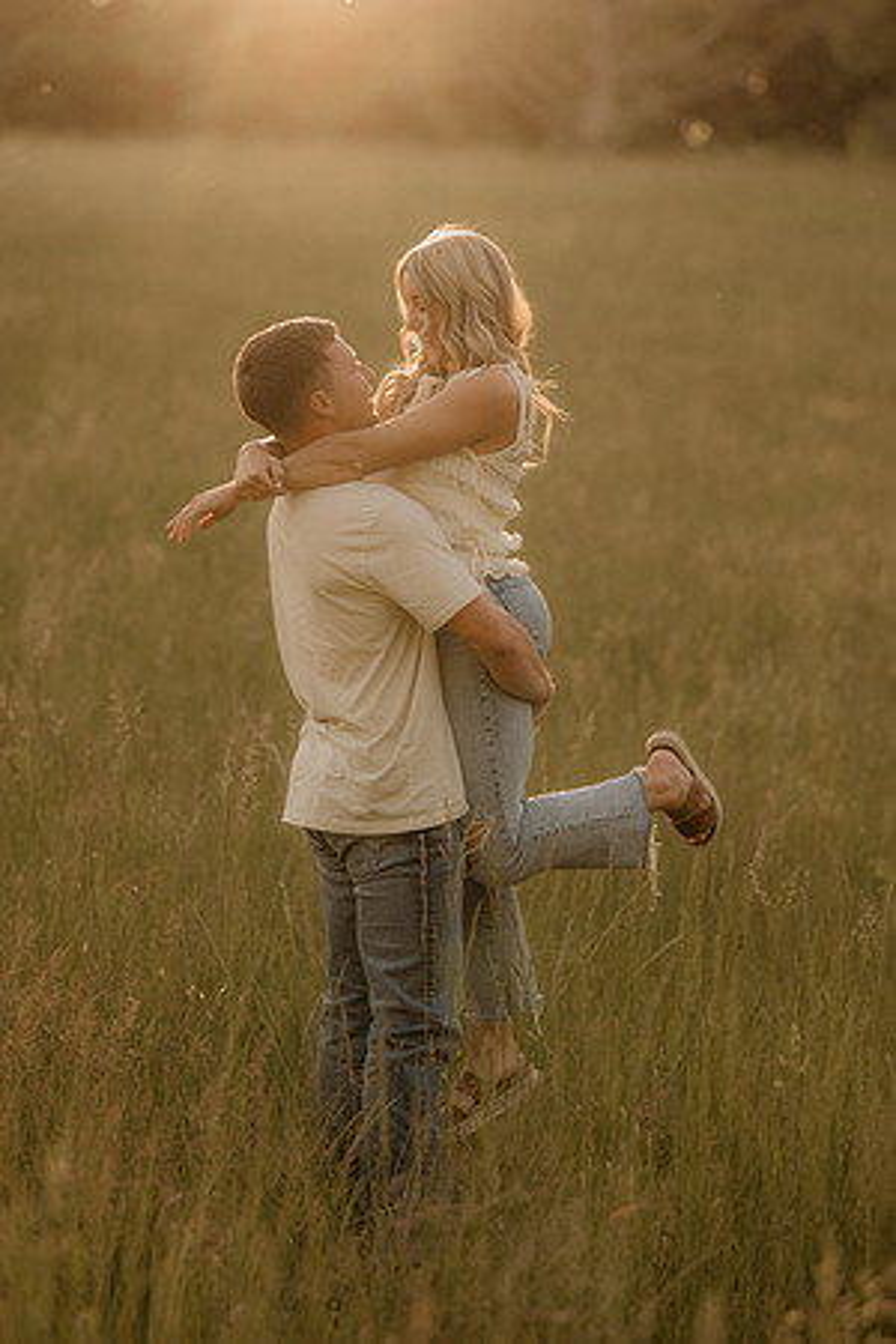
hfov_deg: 16.1
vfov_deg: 23.9
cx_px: 448
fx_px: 3173
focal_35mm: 85
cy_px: 672
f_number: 2
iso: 250
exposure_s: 1/1000
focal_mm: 85
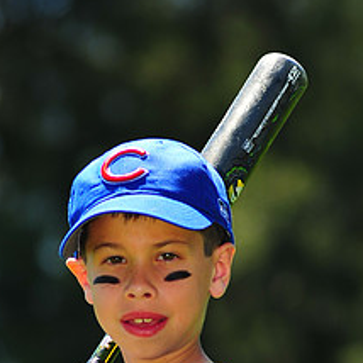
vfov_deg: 4.2
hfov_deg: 4.2
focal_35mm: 414
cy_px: 402
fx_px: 4912
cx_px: 154
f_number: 5
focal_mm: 180
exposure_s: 1/640
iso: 200
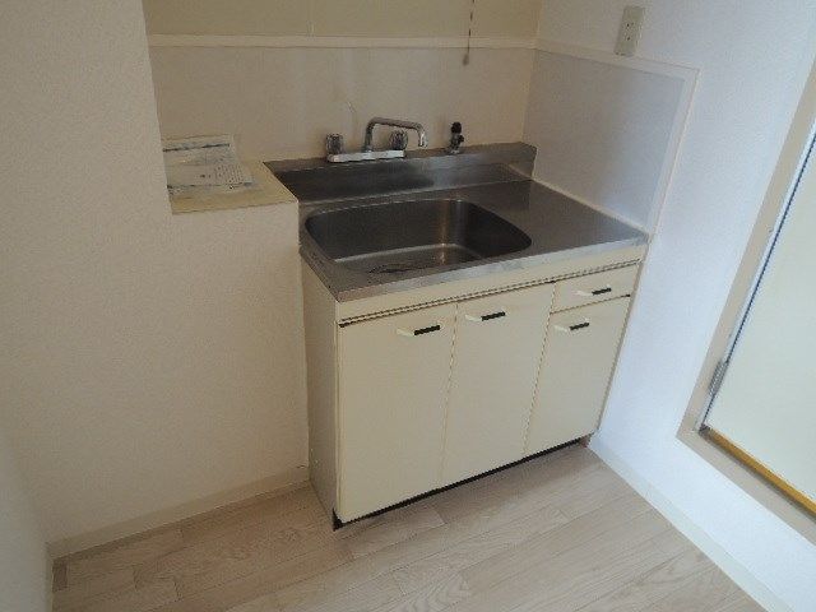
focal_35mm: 24
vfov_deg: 56.8
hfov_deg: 71.6
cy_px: 306
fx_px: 566
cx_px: 408
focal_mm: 4.3
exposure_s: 1/30
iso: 320
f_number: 2.8
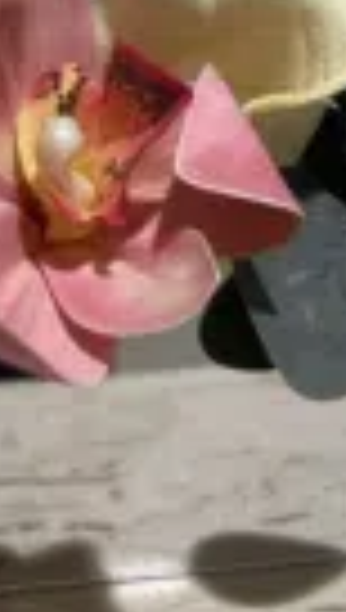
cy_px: -315
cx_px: 342
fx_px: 2159
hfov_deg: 9.1
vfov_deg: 14.9
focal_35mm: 133
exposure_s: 1/100
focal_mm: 5.7
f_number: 1.5
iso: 125
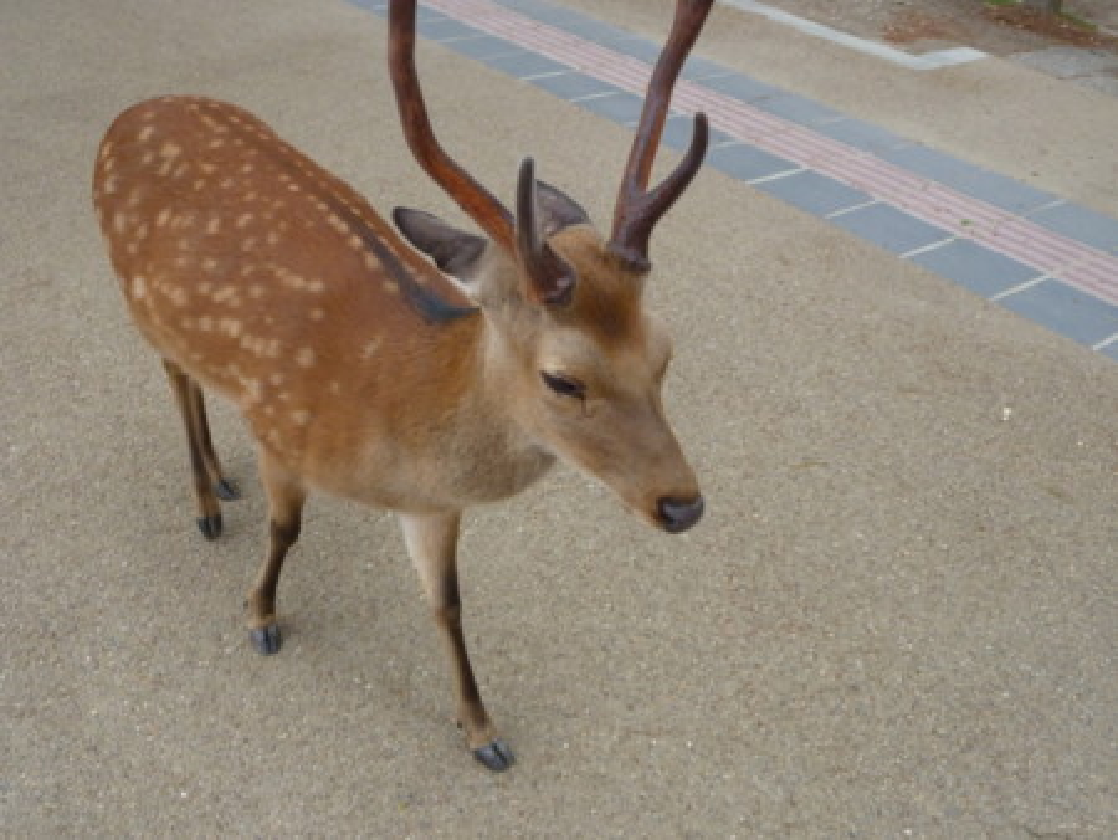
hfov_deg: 51.3
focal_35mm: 36
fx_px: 1163
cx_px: 559
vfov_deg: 39.7
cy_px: 420
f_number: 3.3
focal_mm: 6.3
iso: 250
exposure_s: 1/320
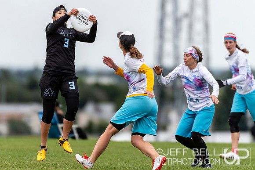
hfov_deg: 2.5
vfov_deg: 1.7
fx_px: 5748
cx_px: 94
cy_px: 68
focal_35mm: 811
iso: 400
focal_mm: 400
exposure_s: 1/1250
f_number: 4
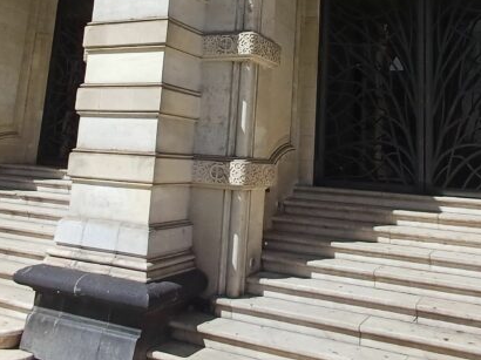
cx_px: 259
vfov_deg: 34.6
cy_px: 61
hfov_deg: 46.8
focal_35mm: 40
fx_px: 555
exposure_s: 1/1408
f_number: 2.2
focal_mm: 1.64
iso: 40
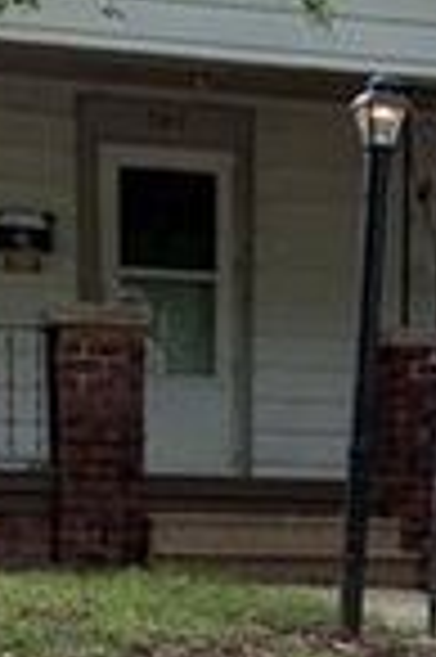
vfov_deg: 17.1
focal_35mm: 114
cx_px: 265
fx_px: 2076
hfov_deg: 12.0
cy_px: 794
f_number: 1.78
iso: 100
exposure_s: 1/788
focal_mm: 6.76
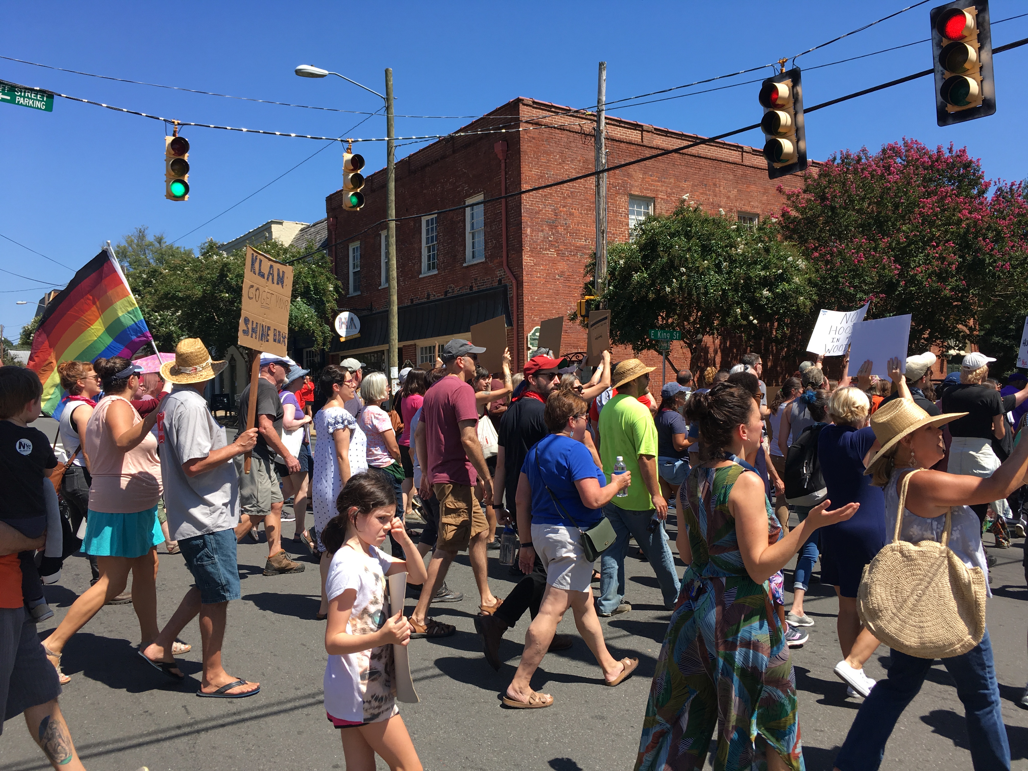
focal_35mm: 29
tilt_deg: +0.6
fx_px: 861
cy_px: 386
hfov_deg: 61.7
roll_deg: +2.0
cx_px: 514
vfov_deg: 48.2
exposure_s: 1/1054
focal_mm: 4.15
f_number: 2.2
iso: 25
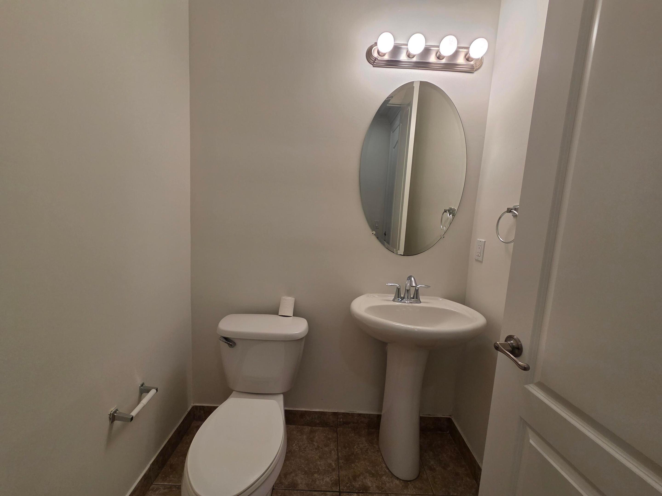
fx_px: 249
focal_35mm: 13
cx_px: 331
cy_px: 248
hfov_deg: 106.2
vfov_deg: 89.9
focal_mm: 2.2
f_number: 2.2
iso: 80
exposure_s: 1/120
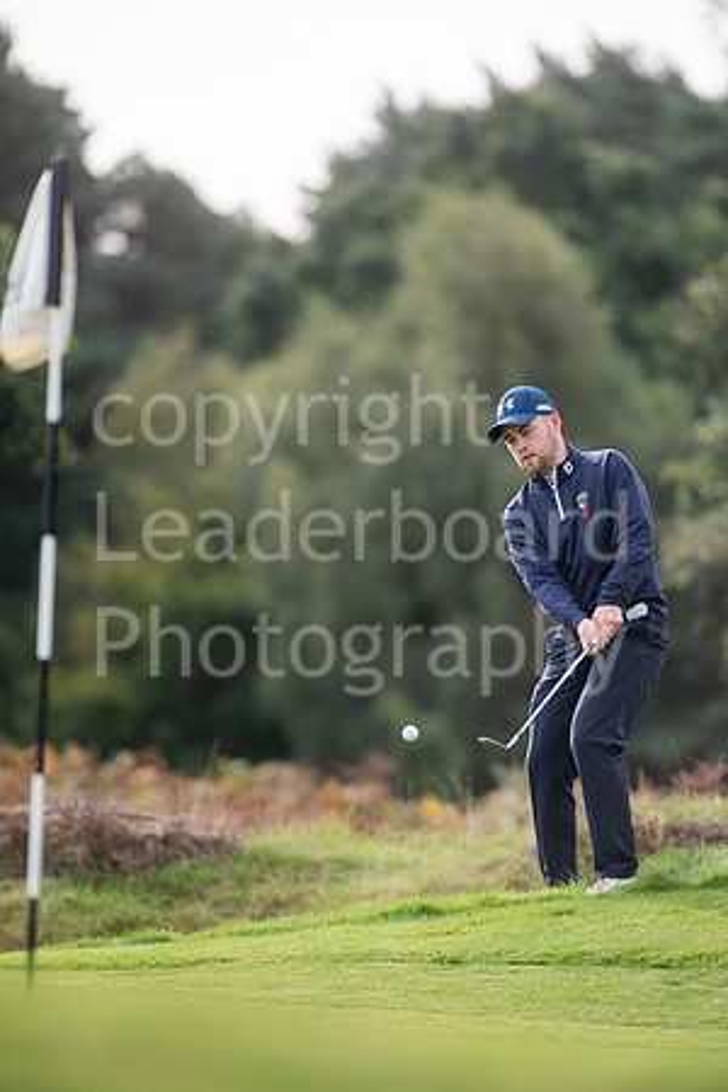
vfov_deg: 6.9
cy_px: 546
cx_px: 364
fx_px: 9099
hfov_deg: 4.6
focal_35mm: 300
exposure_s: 1/2500
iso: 400
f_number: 4
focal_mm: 300
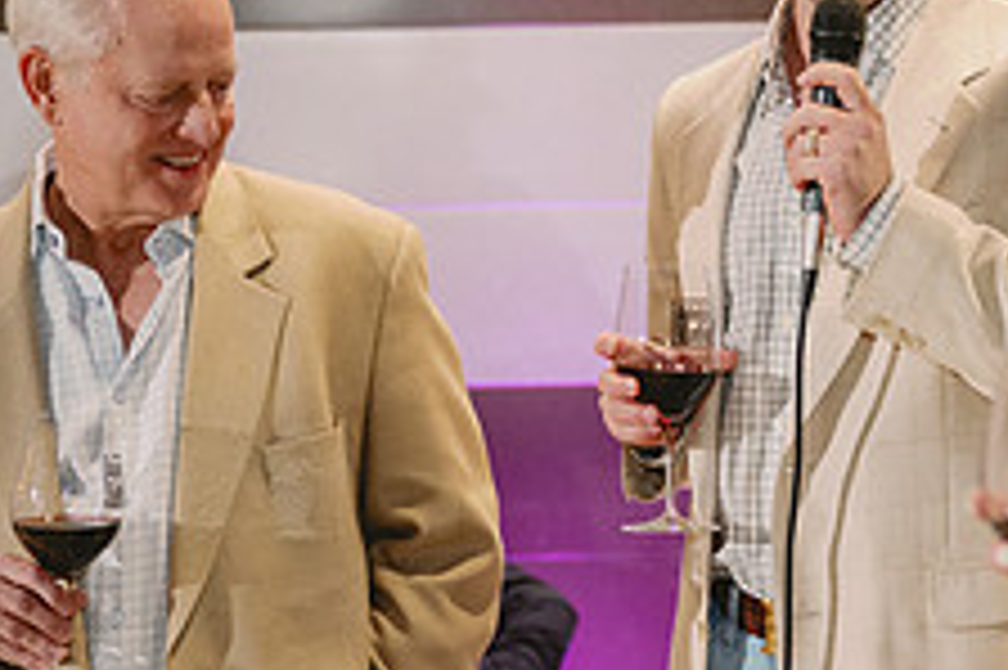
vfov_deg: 10.0
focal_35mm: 137
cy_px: 441
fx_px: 3833
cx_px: 675
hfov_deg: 15.0
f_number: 2.8
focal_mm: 53
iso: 2500
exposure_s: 1/100
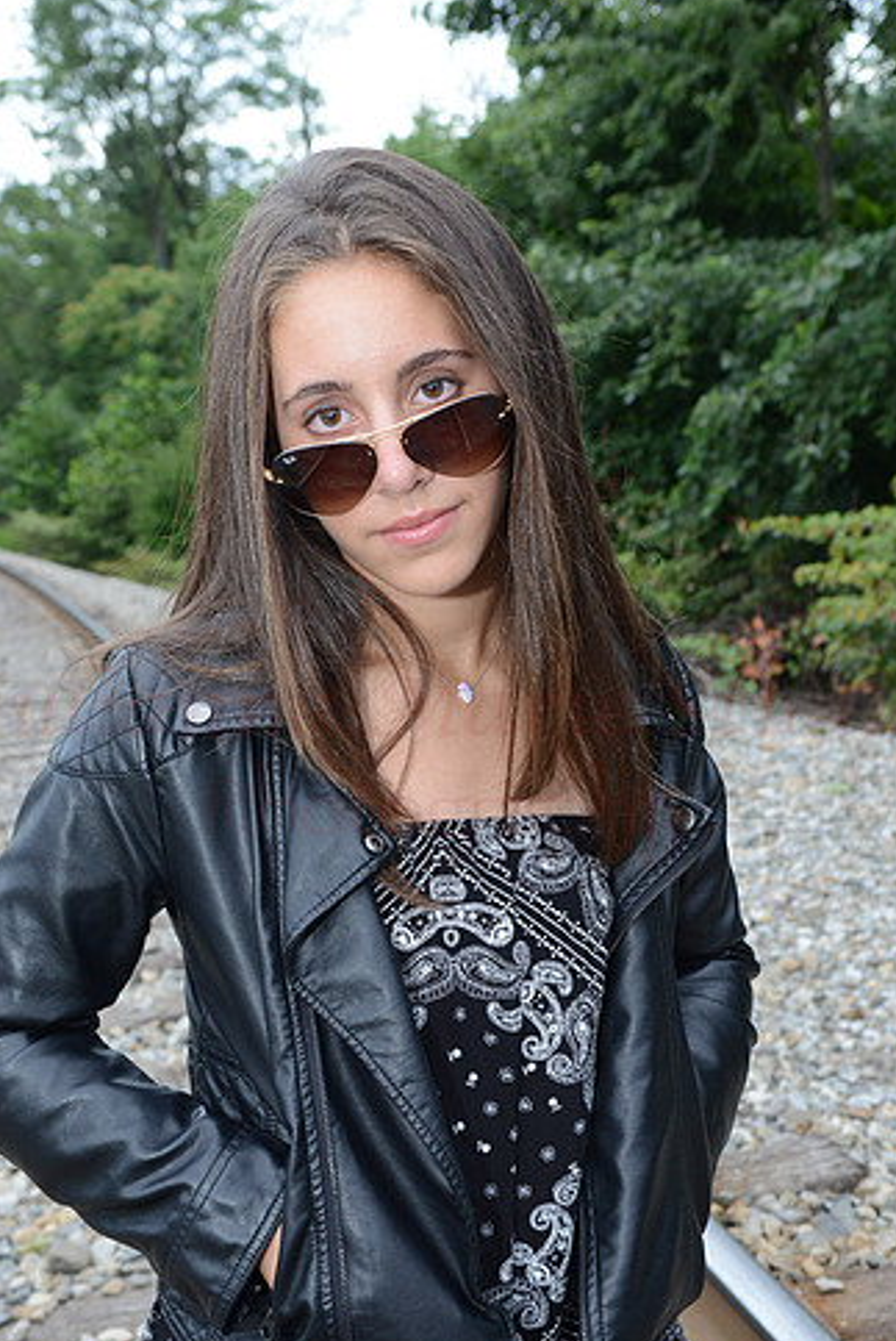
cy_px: 722
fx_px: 1788
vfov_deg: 41.1
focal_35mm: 48
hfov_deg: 28.1
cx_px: 445
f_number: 7.1
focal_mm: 40
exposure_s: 1/60
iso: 1600
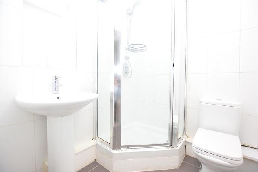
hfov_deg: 100.4
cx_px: 129
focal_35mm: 15
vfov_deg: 77.3
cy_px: 86
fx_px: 107
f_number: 4
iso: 800
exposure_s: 1/60
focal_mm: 10
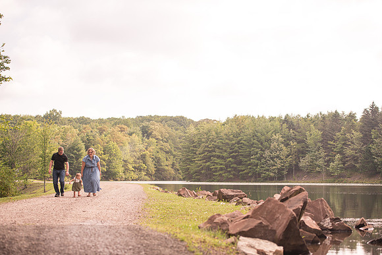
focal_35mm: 71
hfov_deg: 28.5
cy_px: 128
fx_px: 752
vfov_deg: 19.2
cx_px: 191
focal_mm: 70
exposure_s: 1/3200
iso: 400
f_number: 3.2
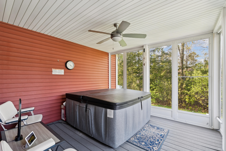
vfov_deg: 73.8
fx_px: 100
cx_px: 113
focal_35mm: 16
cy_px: 76
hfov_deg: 96.7
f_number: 7.1
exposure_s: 1/50
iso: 320
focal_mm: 16
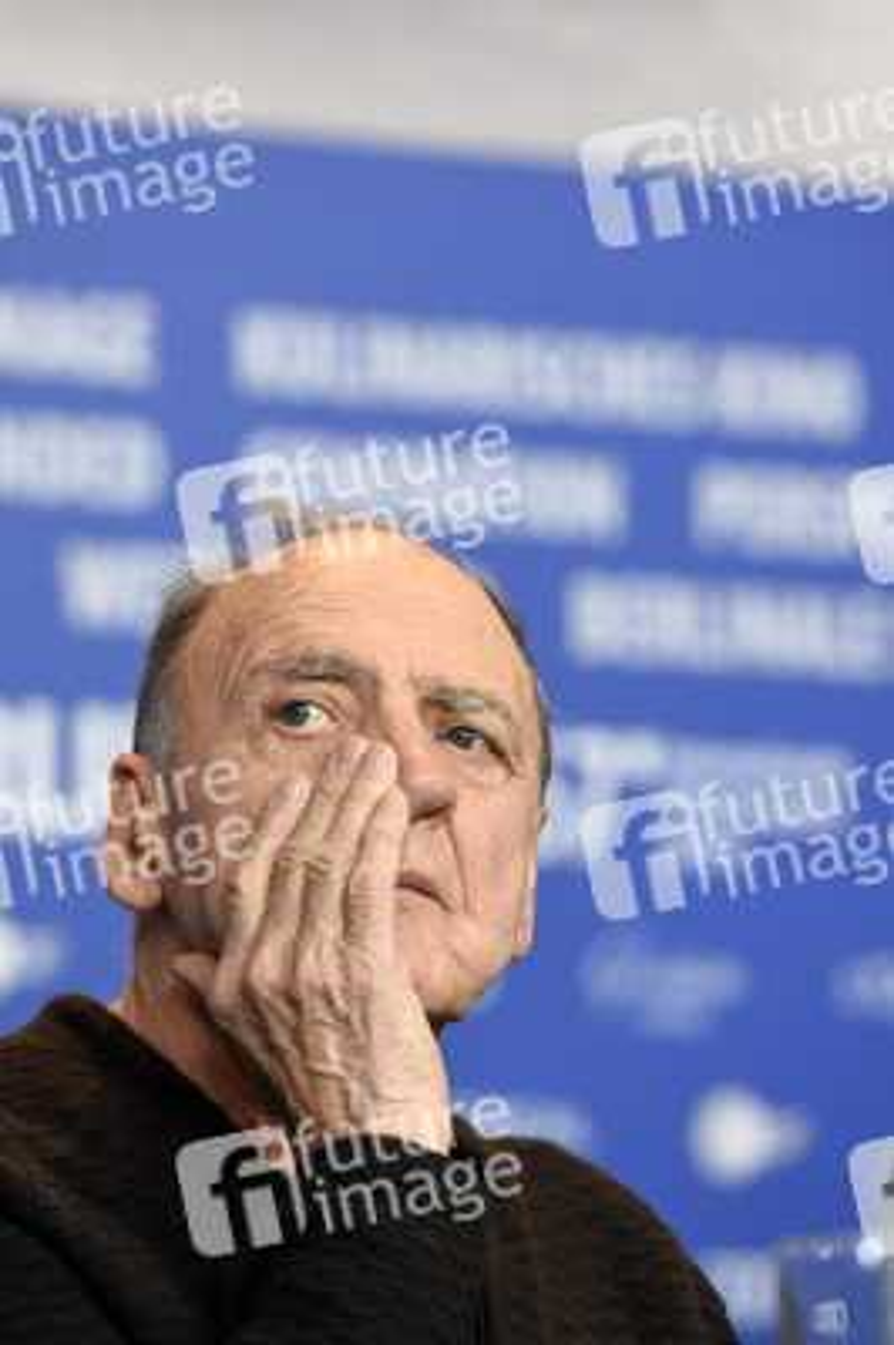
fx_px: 11194
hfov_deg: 4.6
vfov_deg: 6.9
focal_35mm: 300
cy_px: 672
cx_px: 447
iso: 1600
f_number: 4
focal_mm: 200
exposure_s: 1/320
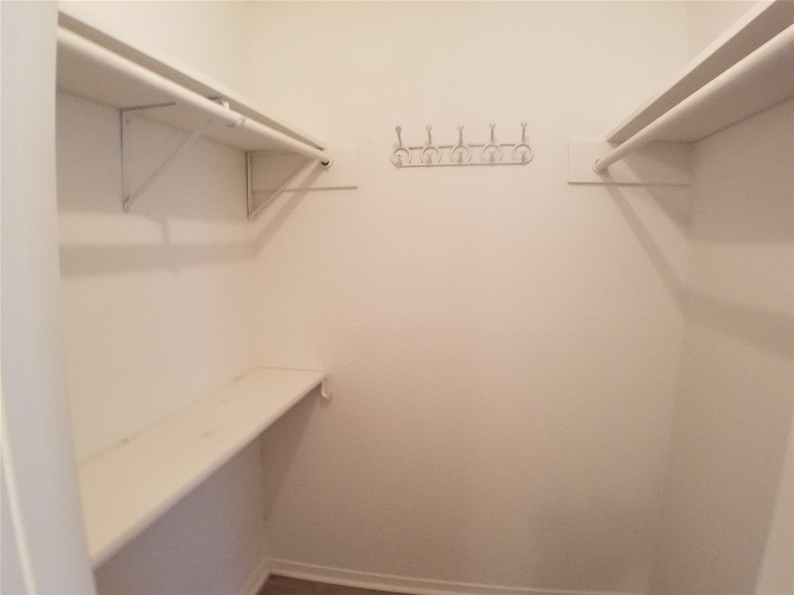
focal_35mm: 26
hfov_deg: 67.3
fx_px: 596
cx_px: 397
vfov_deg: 53.1
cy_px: 298
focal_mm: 4.2
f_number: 1.7
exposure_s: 1/30
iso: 160
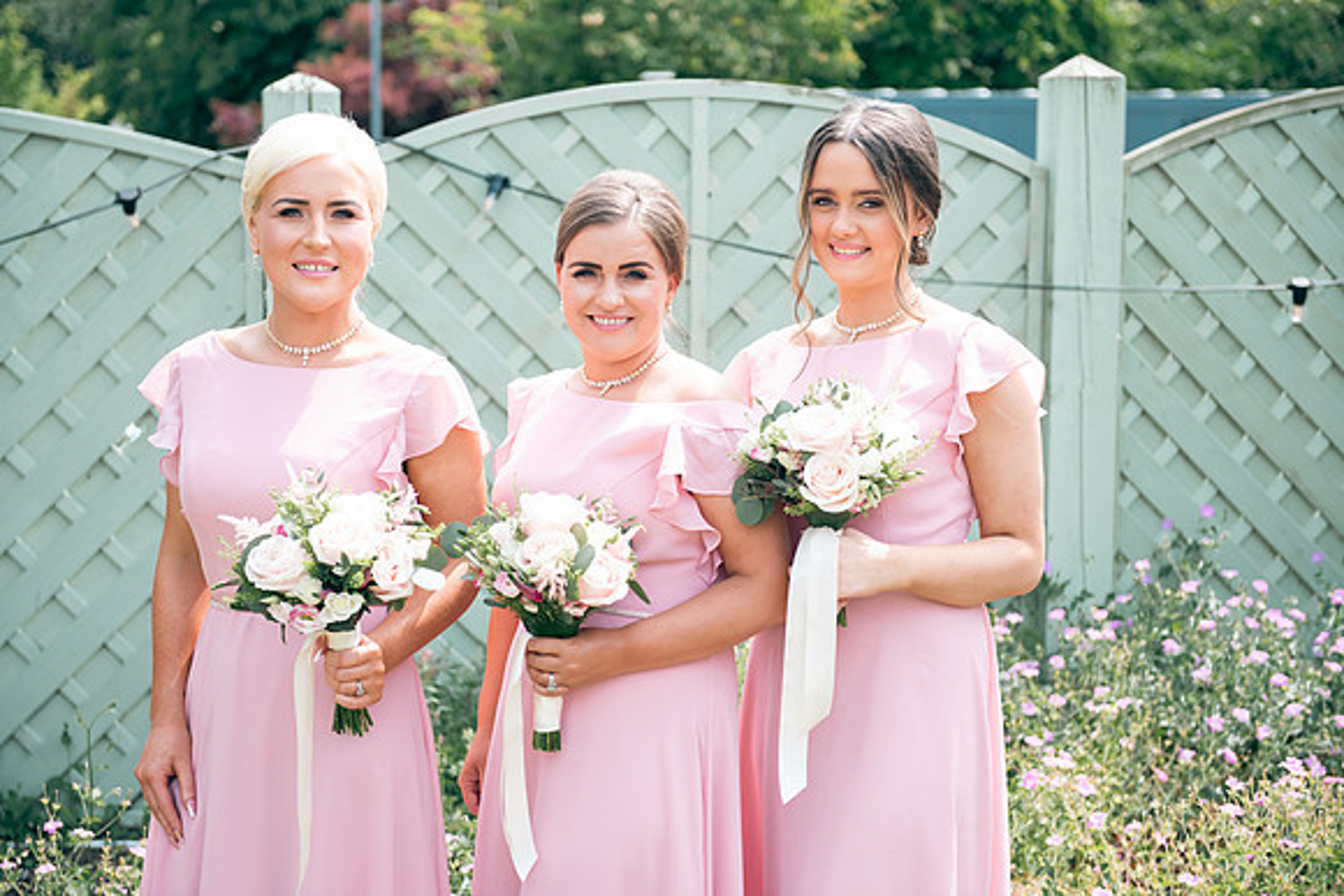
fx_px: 2240
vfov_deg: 22.6
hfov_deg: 33.4
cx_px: 672
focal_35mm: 60
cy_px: 448
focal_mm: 60
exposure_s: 1/320
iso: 80
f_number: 3.5
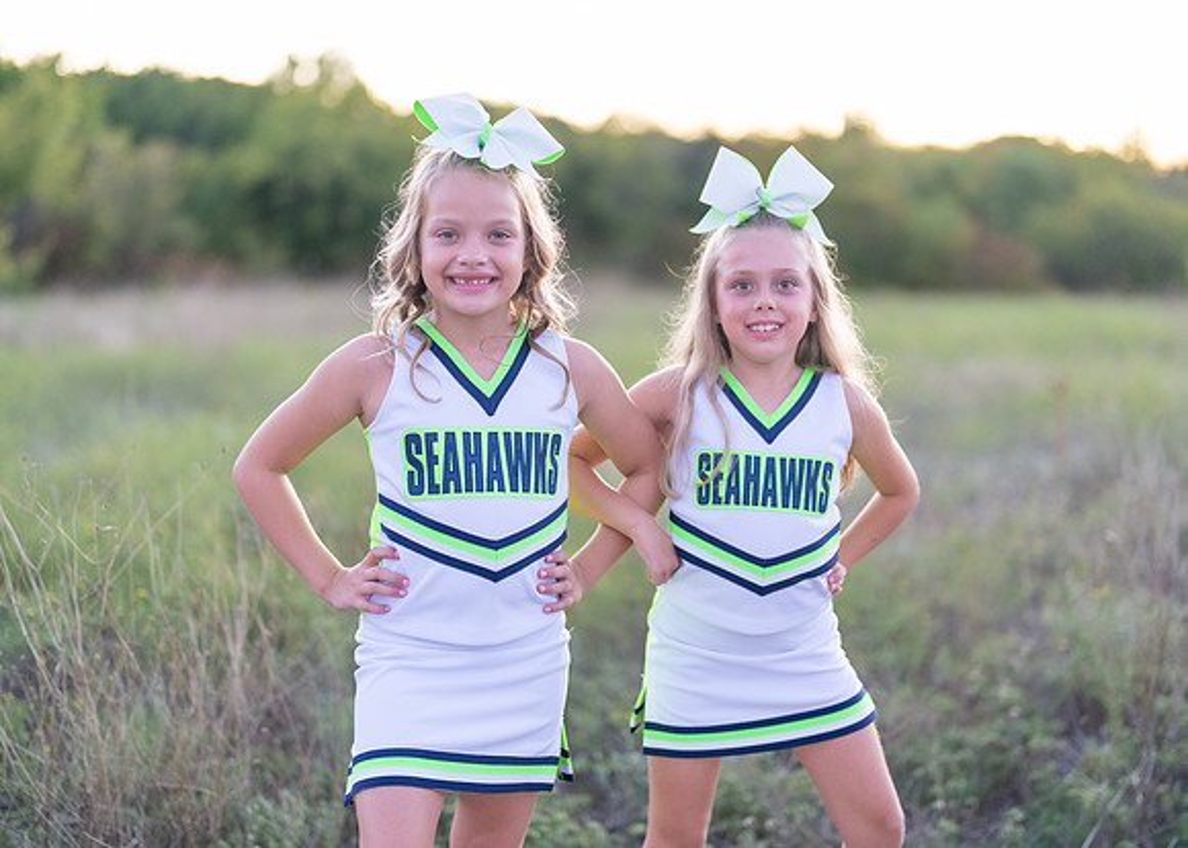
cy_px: 421
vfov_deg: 26.6
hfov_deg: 36.7
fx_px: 1792
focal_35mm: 53
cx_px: 635
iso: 1000
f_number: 1.2
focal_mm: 50
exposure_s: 1/320
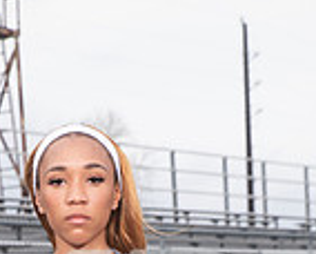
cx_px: 87
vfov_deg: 8.9
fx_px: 1555
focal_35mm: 166
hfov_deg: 11.6
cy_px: 477
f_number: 6.3
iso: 250
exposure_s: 1/400
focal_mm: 56
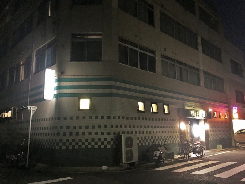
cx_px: 122
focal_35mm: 29
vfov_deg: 48.2
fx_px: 205
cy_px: 92
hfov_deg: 61.7
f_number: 2.2
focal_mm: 4.15
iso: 80
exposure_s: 1/4
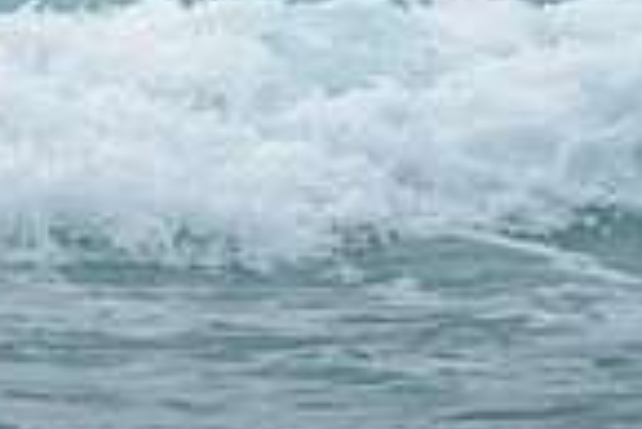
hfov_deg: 1.1
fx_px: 34898
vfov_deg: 0.7
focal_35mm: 1955
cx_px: -388
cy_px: -345
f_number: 7.1
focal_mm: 400
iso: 500
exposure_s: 1/1600
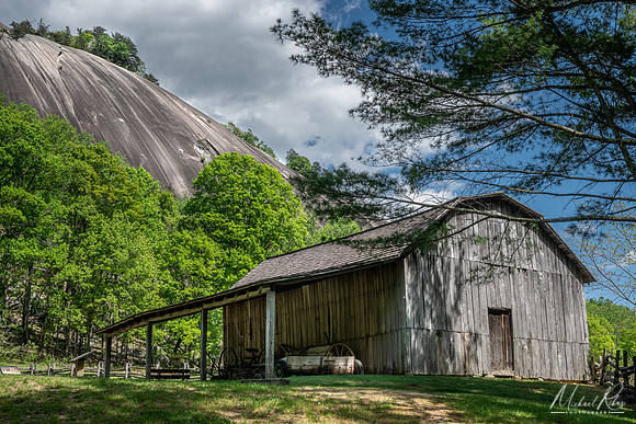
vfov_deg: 27.3
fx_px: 875
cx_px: 318
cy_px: 212
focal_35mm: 50
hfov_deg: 40.0
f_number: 13
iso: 200
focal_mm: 33
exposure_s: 1/250
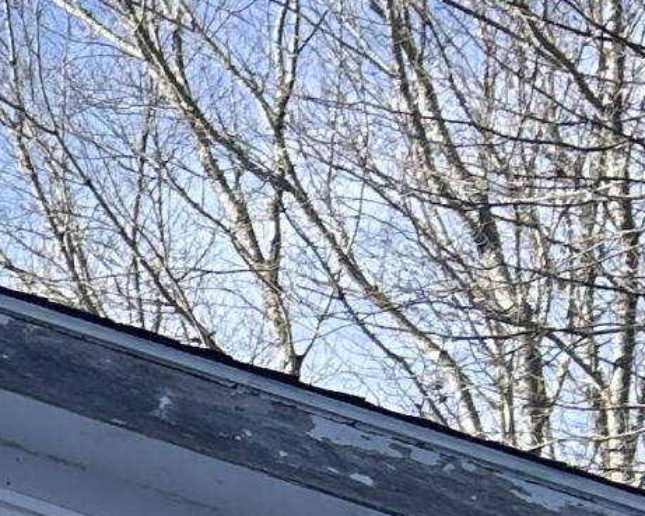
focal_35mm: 165
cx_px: -1146
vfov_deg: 8.6
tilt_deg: +11.8
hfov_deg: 9.6
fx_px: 3150
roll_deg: +0.6
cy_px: 1176
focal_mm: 5.7
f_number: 1.5
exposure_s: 1/1808
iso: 50
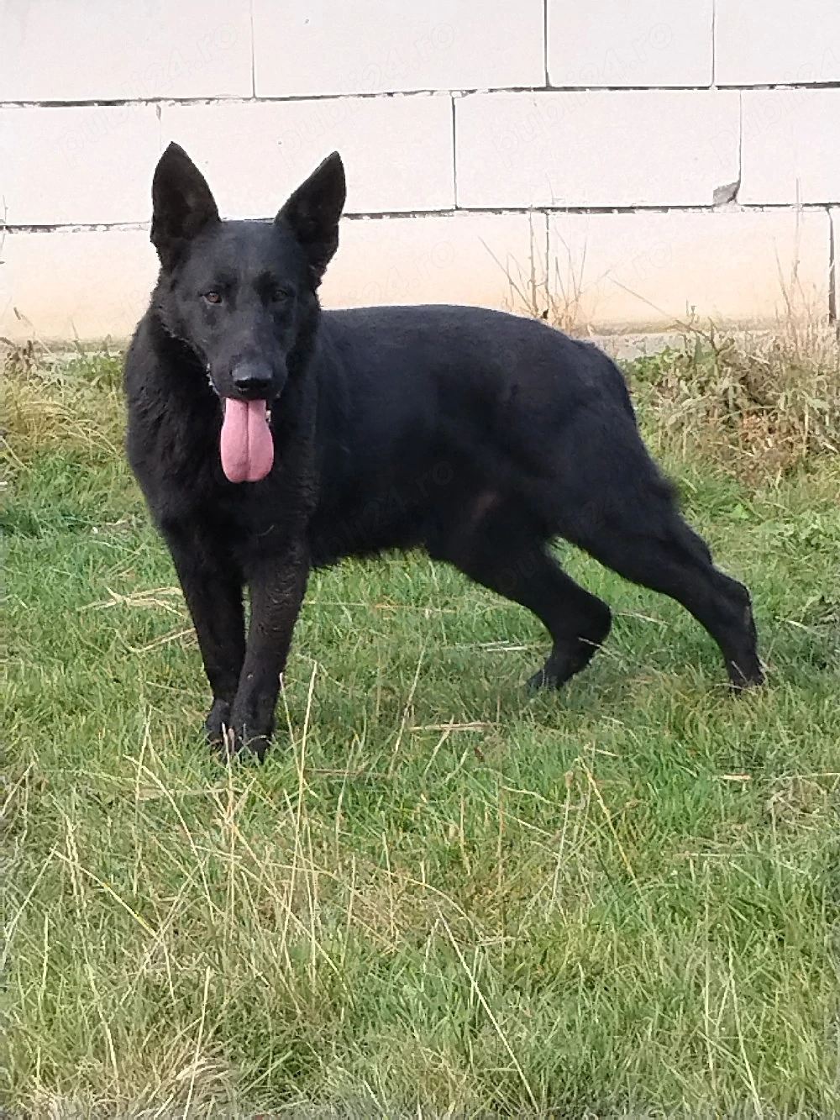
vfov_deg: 15.4
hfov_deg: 11.6
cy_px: 560
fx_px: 4141
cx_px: 420
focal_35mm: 128
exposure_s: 1/455
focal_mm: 3.96
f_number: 1.8
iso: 50
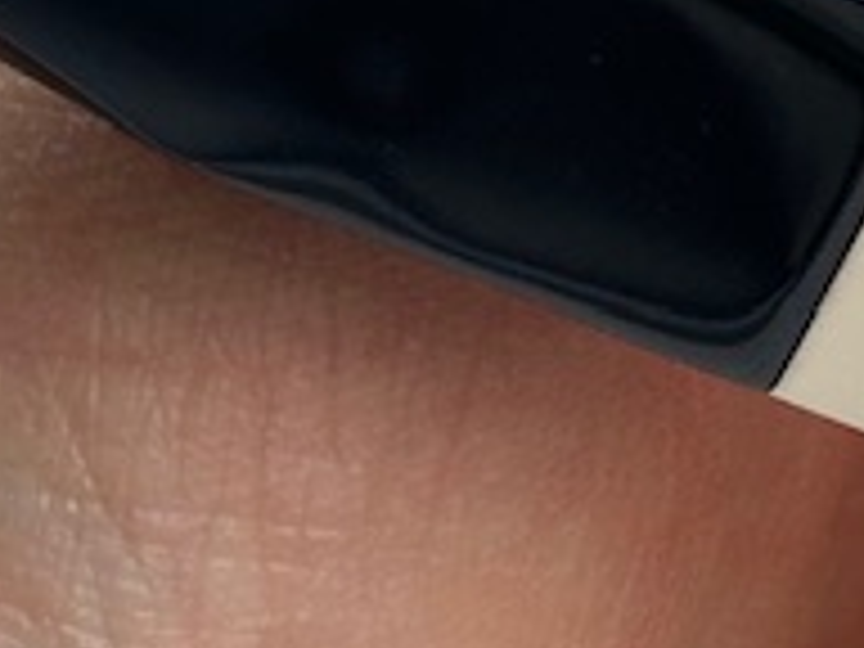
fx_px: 7987
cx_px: 770
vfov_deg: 4.6
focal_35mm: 320
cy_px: -256
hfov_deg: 6.2
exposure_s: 1/473
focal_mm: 6.86
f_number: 1.78
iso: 64
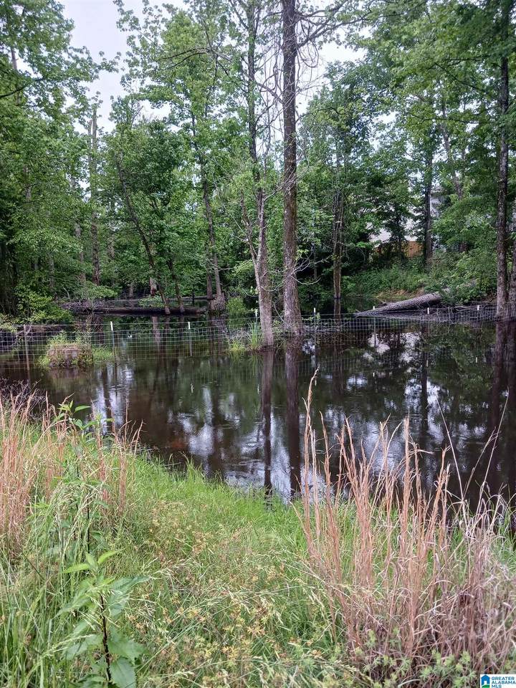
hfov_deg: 51.4
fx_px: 537
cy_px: 344
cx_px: 258
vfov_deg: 65.3
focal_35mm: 27
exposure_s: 1/120
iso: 40
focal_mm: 4
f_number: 1.8
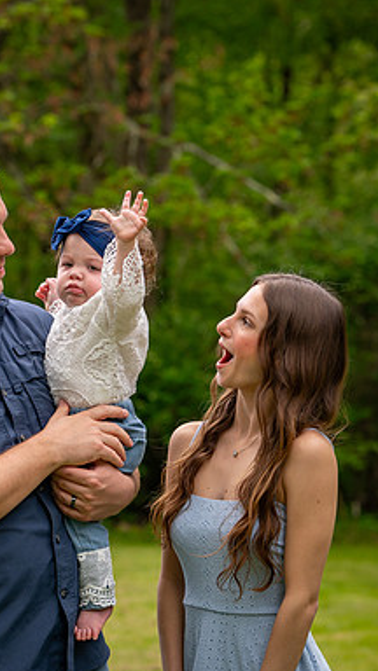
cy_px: 280
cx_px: 77
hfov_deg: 6.5
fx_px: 3350
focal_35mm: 188
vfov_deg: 11.5
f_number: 5
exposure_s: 1/800
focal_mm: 102
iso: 400
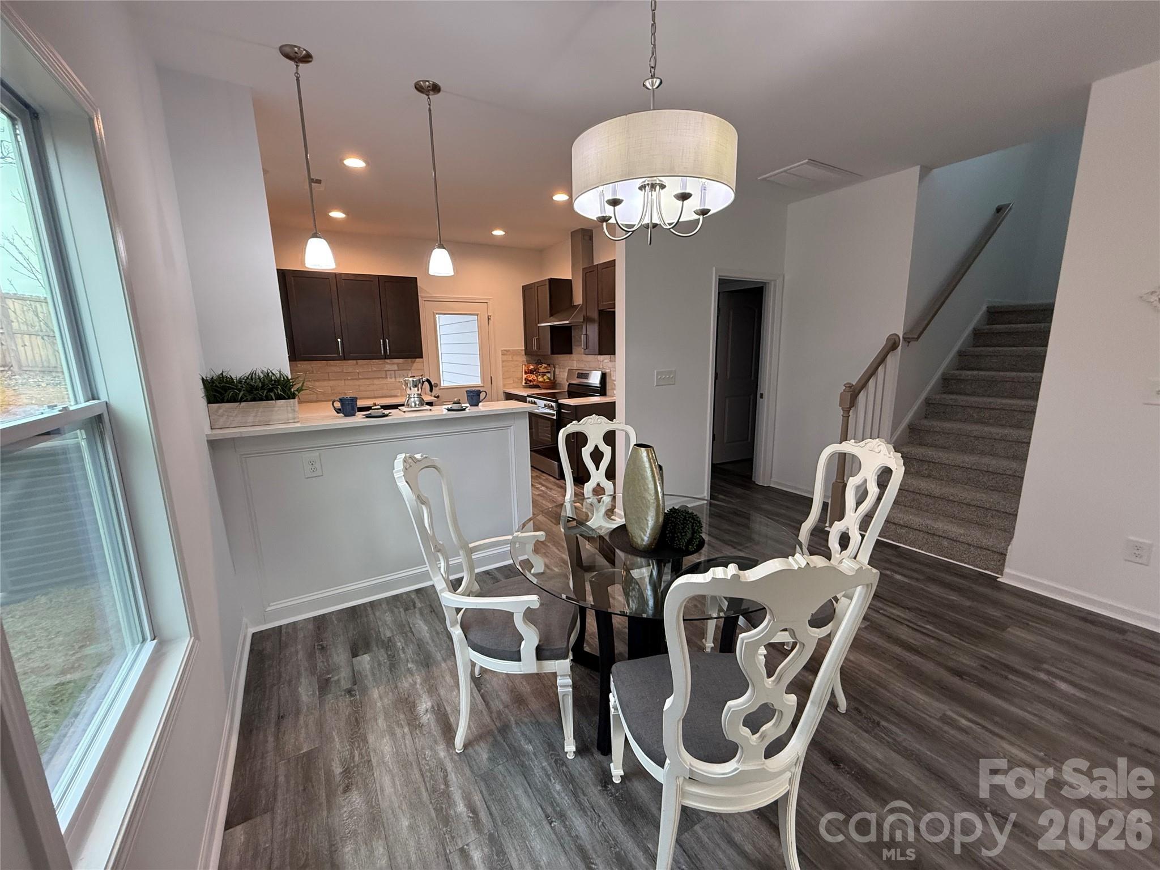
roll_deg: +1.1
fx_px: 469
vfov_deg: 85.7
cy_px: 435
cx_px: 580
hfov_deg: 102.1
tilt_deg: -8.7
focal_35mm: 14
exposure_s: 1/120
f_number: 2.2
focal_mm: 2.22
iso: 250
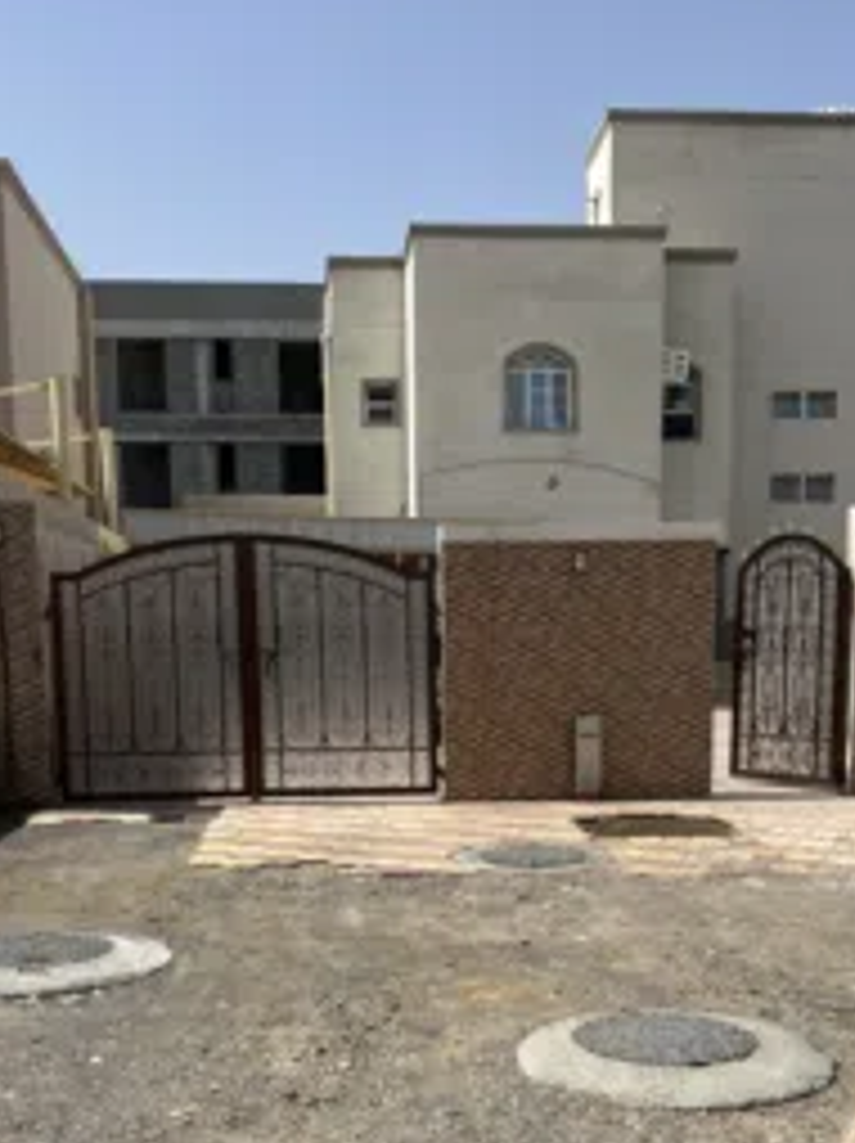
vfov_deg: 44.8
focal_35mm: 41
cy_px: 806
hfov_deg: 35.1
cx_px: 450
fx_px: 1353
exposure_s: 1/6579
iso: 50
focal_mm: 5.7
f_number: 1.5
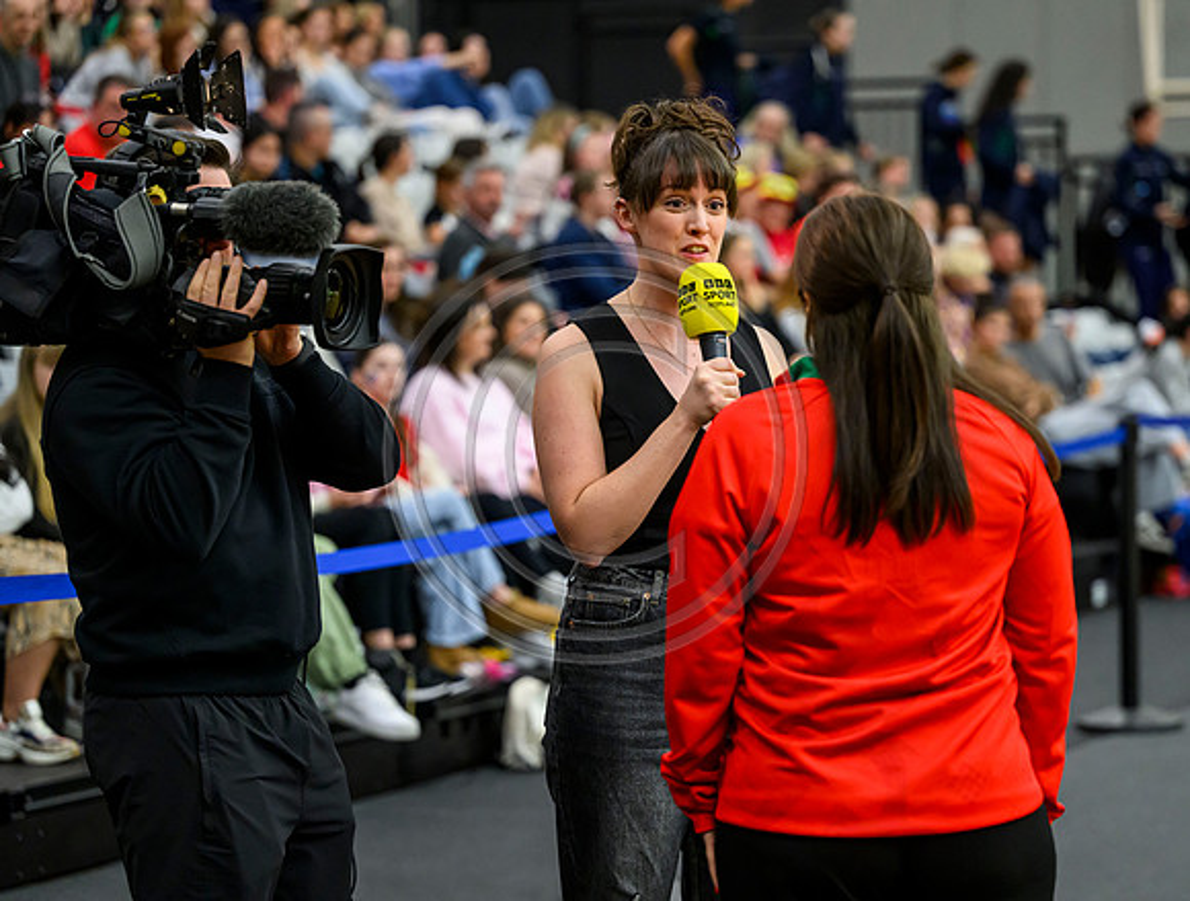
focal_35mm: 111
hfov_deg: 17.7
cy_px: 453
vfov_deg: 13.4
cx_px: 679
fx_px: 3830
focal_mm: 98
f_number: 2.8
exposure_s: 1/800
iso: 5000
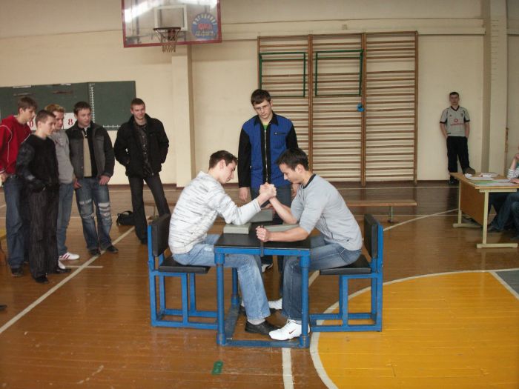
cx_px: 260
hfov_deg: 50.1
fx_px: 555
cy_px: 194
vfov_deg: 38.7
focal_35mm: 37
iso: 160
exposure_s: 1/40
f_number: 3.5
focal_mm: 7.7
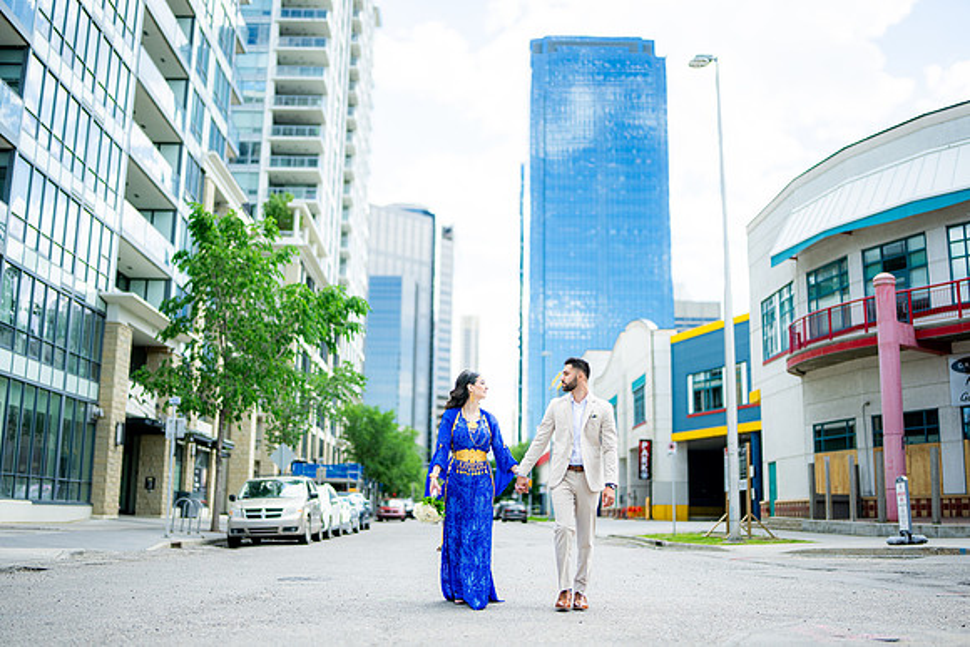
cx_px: 485
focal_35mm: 35
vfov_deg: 37.9
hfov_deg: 54.4
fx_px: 943
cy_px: 324
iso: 125
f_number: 1.2
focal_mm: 35
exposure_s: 1/4000
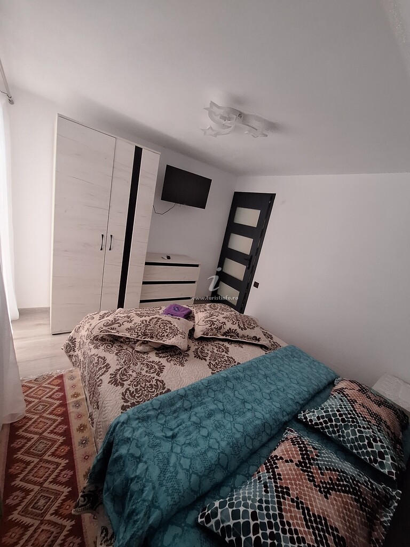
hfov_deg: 89.9
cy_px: 274
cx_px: 205
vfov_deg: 106.2
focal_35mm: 13
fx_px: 205
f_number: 2.2
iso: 160
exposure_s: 1/33
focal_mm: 1.74
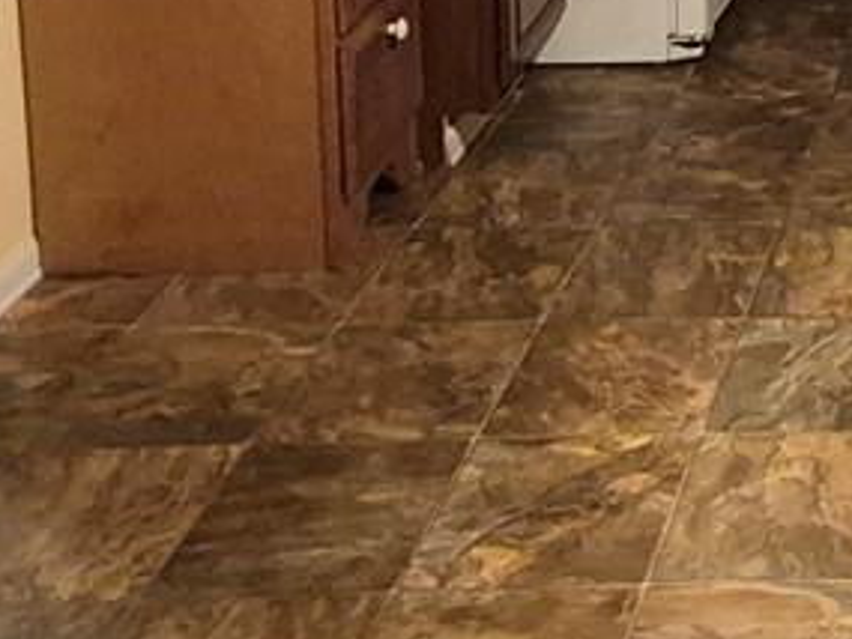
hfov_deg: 22.6
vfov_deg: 17.9
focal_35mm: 73
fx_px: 1797
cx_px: 1217
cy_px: -331
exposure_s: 1/60
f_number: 2.2
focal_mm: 1.74
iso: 640
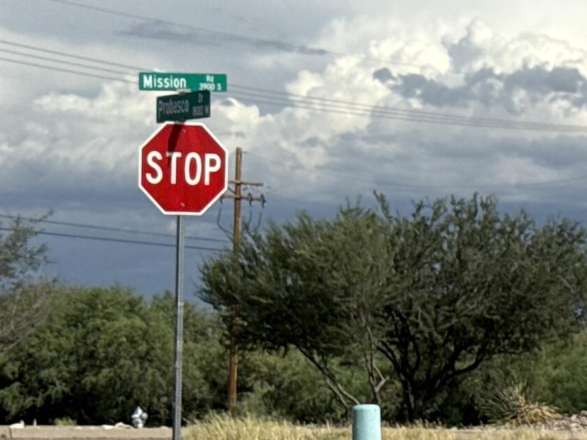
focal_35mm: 170
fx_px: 2882
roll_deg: -0.6
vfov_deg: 8.7
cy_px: 152
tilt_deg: +4.7
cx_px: 809
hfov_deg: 11.3
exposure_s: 1/11364
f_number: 1.78
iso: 64
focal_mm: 6.76
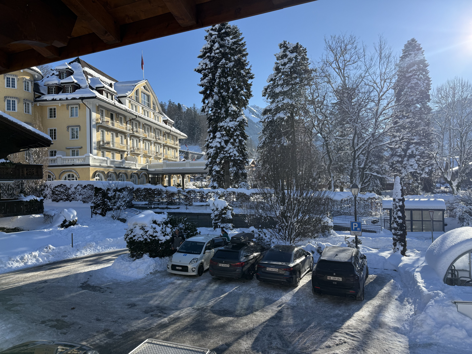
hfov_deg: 71.6
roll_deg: +1.8
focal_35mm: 24
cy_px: 177
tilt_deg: +1.4
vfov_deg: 56.8
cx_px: 236
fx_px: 327
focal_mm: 6.76
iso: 100
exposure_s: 1/4405
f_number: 1.78
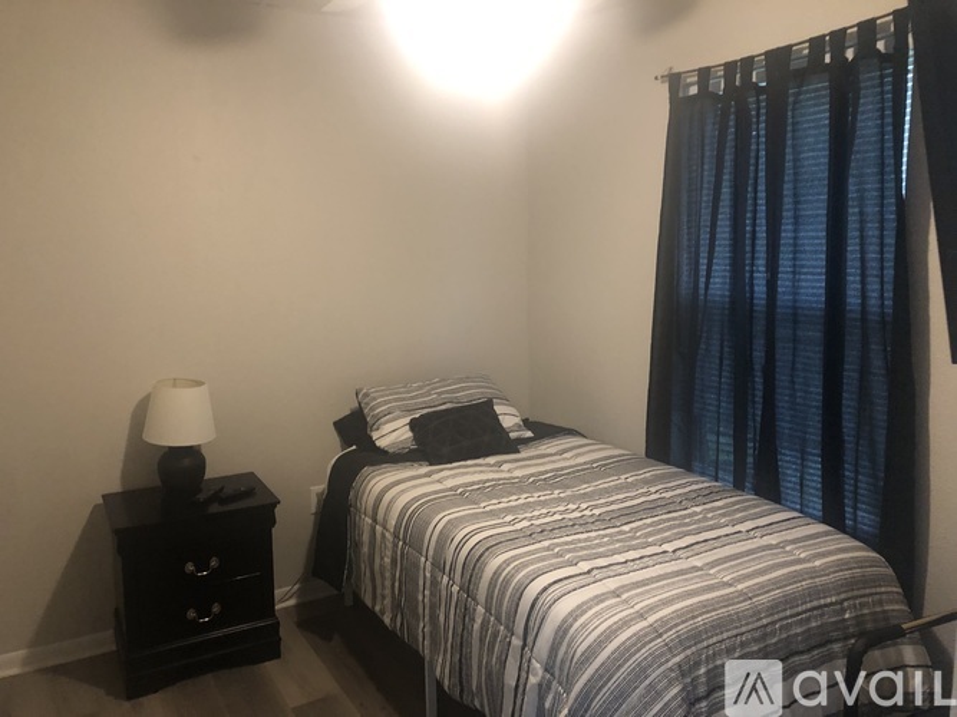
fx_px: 774
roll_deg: +1.5
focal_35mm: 28
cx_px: 478
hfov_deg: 63.5
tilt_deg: -9.4
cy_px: 358
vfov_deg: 49.7
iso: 100
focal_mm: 3.99
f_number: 1.8
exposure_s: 1/9
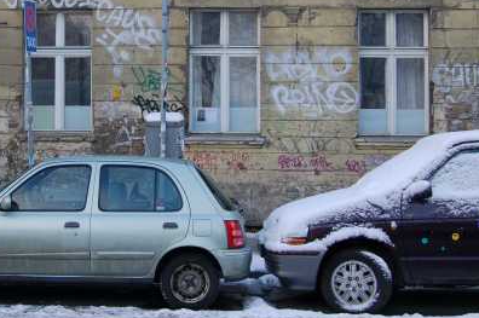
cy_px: 71
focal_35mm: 66
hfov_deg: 30.3
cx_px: 161
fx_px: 877
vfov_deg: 20.4
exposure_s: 1/125
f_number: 6.3
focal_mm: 26
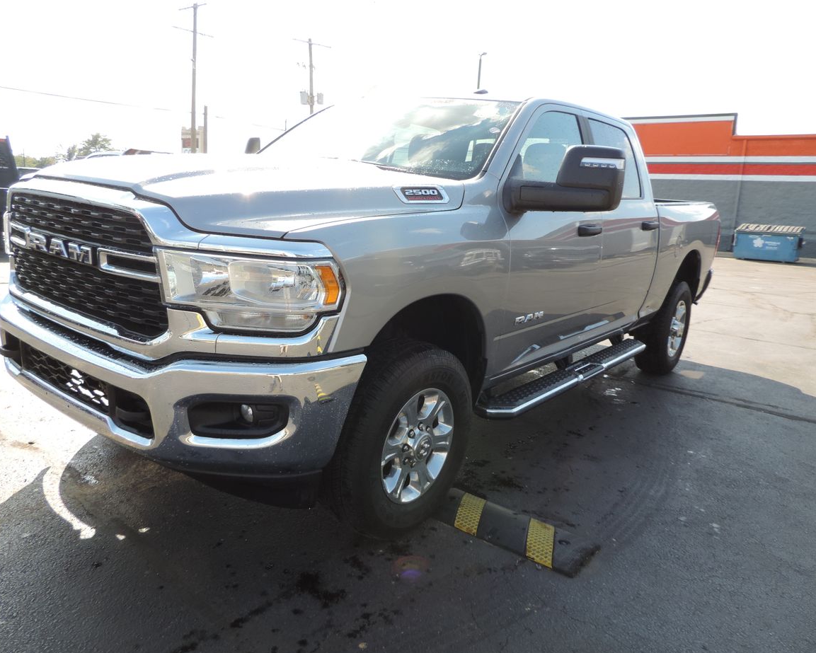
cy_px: 334
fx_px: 628
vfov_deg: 54.9
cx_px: 386
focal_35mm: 26
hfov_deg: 66.0
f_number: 3
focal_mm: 4.3
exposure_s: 1/320
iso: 80
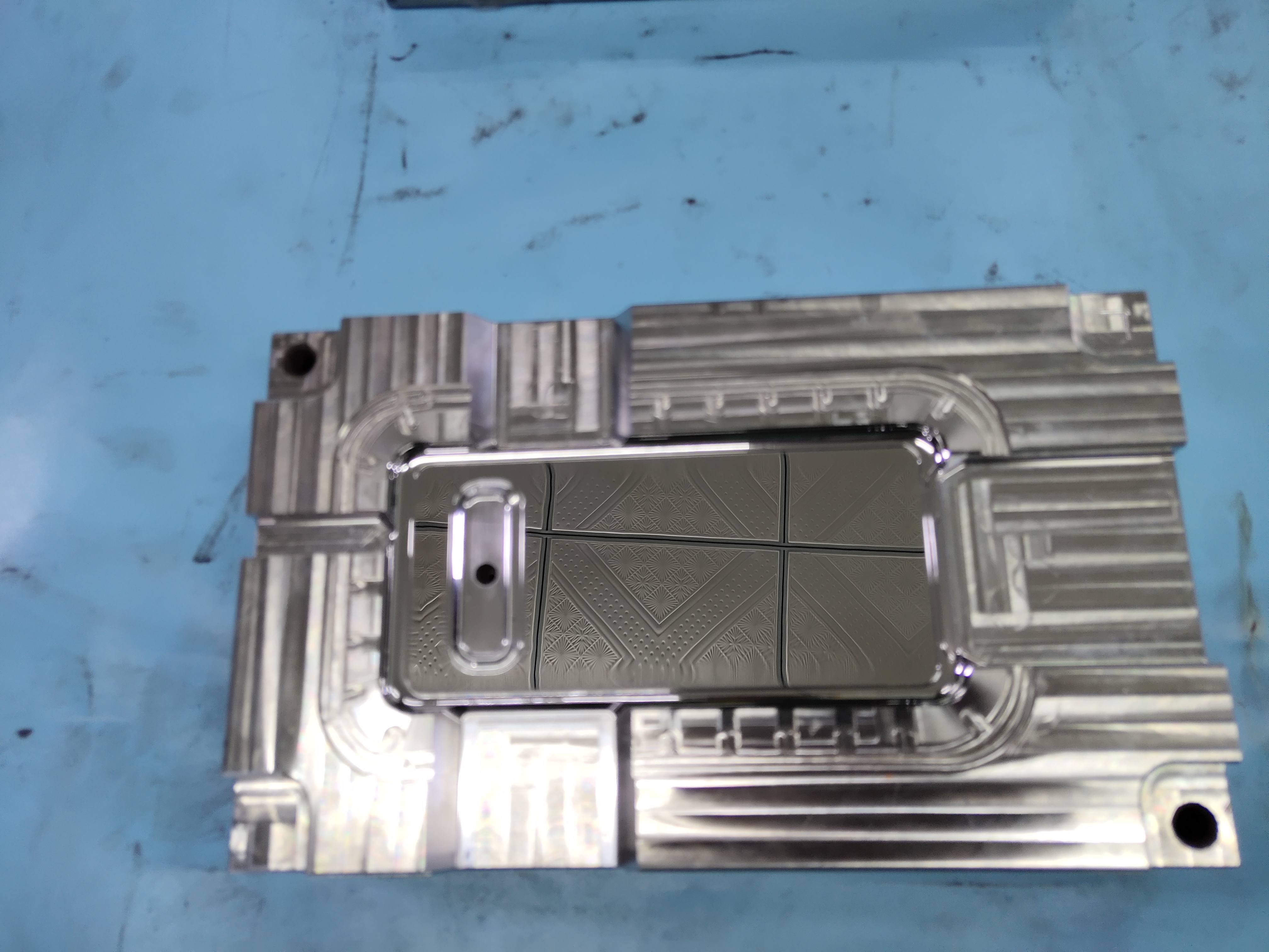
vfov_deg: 48.2
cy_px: 476
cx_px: 634
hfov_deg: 61.7
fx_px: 1063
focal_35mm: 29
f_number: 1.8
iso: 205
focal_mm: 4.27
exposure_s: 1/50
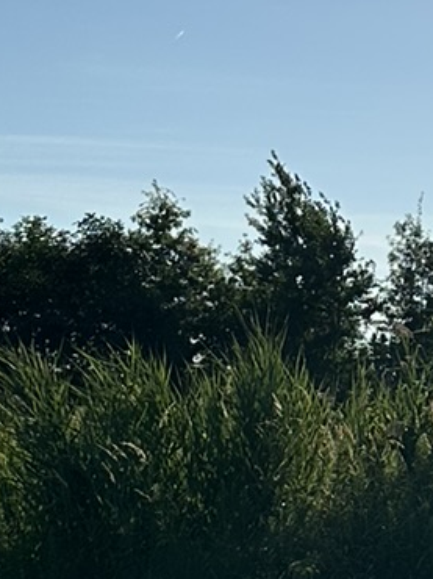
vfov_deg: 14.5
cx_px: 755
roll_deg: +0.5
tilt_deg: -4.4
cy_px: 635
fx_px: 2221
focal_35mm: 133
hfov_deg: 10.5
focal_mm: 6.86
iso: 80
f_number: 1.78
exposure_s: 1/10753
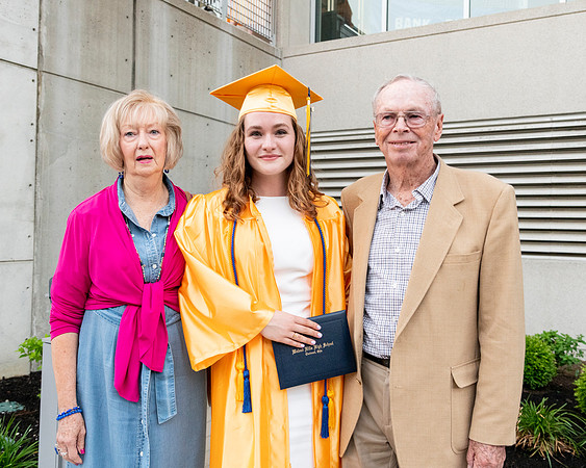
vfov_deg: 43.0
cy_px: 224
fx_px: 594
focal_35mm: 34
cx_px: 295
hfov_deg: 52.5
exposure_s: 1/125
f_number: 4
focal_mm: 28
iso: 2000
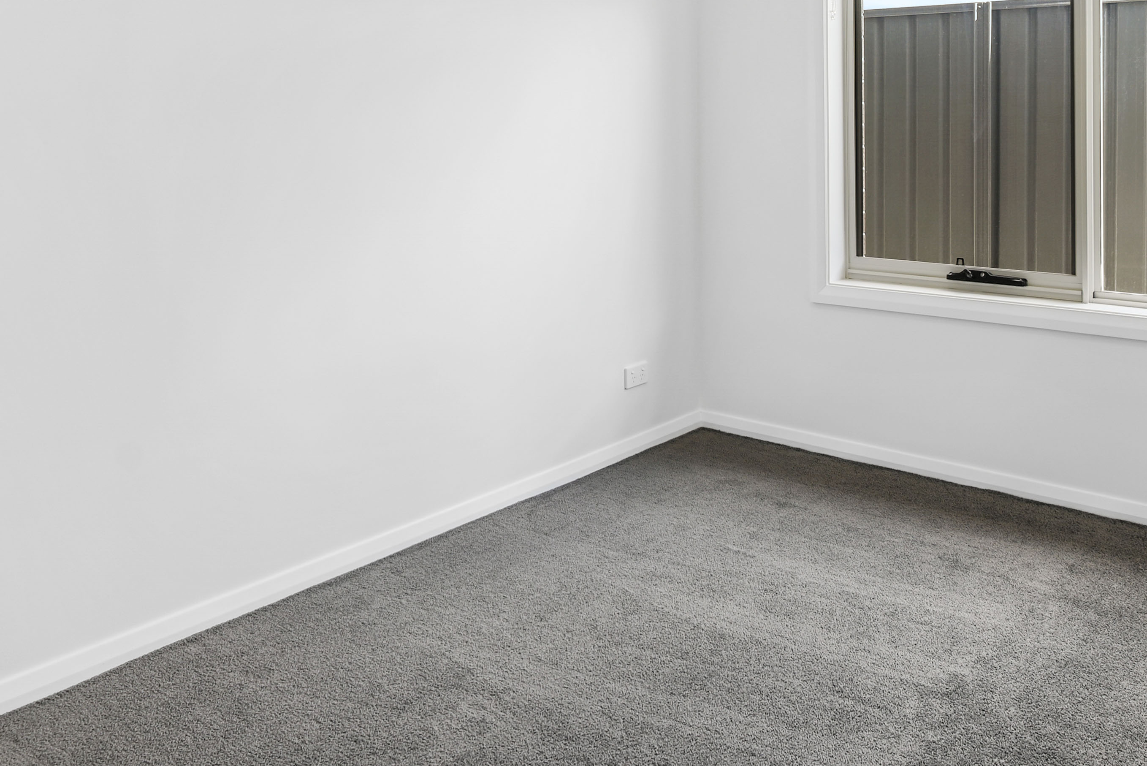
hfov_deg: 59.1
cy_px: 156
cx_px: 747
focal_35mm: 31
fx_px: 988
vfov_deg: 40.7
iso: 100
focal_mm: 14
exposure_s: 1/3
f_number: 7.1
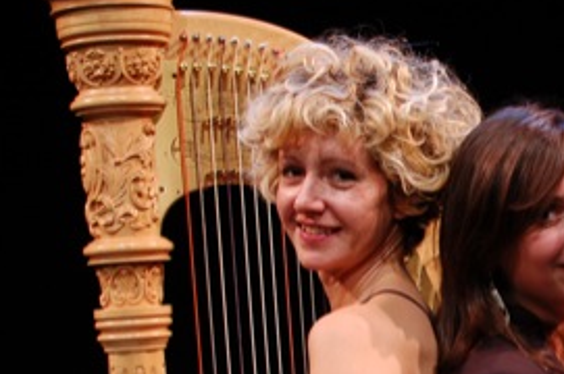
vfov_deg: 10.9
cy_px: 344
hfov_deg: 16.2
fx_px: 1943
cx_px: 556
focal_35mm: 124
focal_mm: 35
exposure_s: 1/50
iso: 400
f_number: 4
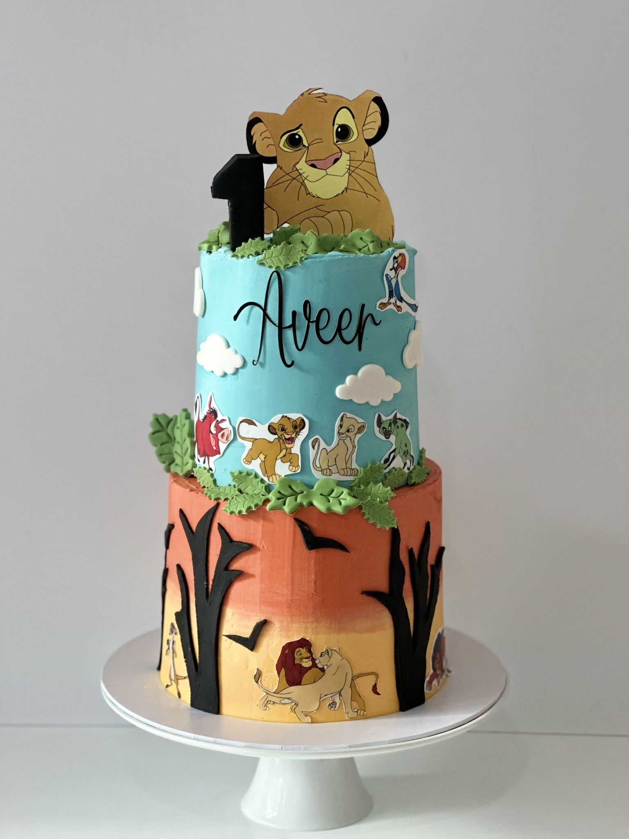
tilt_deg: -9.9
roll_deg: -0.7
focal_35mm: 77
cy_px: 420
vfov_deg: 25.3
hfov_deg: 19.1
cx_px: 314
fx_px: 1866
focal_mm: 9
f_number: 2.8
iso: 200
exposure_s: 1/121
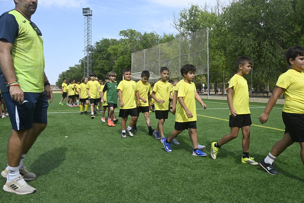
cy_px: 95
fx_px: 287
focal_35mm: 34
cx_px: 162
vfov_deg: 38.9
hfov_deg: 55.7
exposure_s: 1/640
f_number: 11
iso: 640
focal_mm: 31
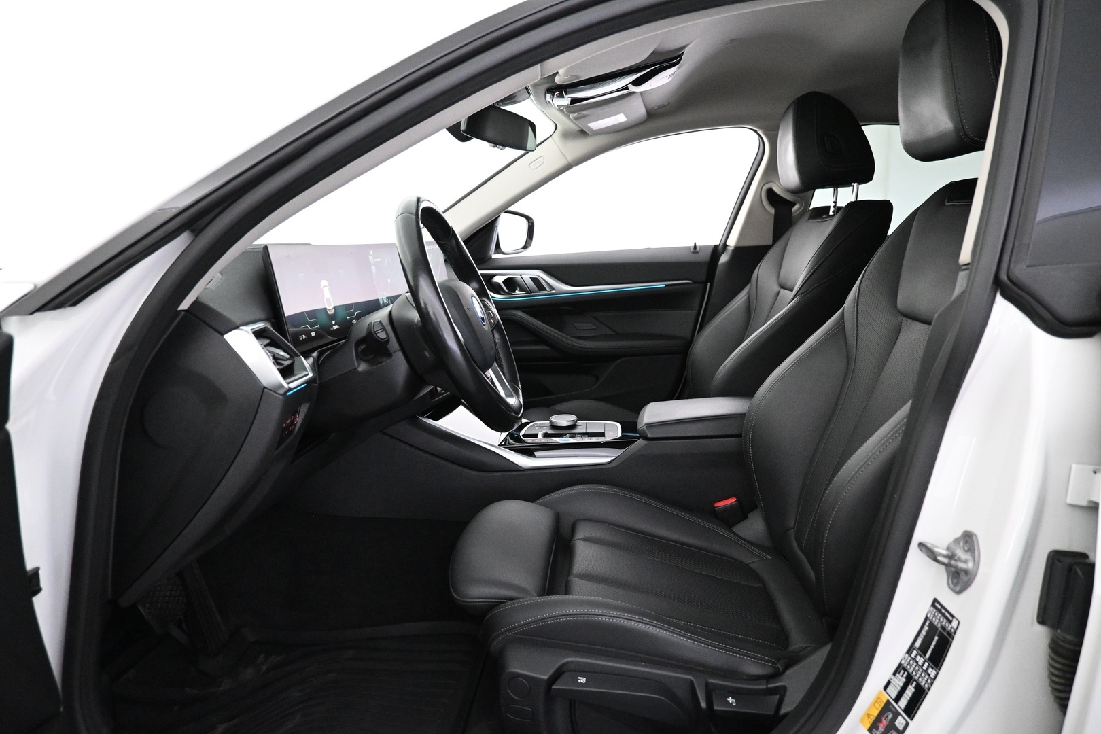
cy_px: 367
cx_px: 550
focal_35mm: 24
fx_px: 734
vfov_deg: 53.1
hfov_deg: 73.7
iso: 4000
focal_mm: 16
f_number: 3.5
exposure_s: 1/60
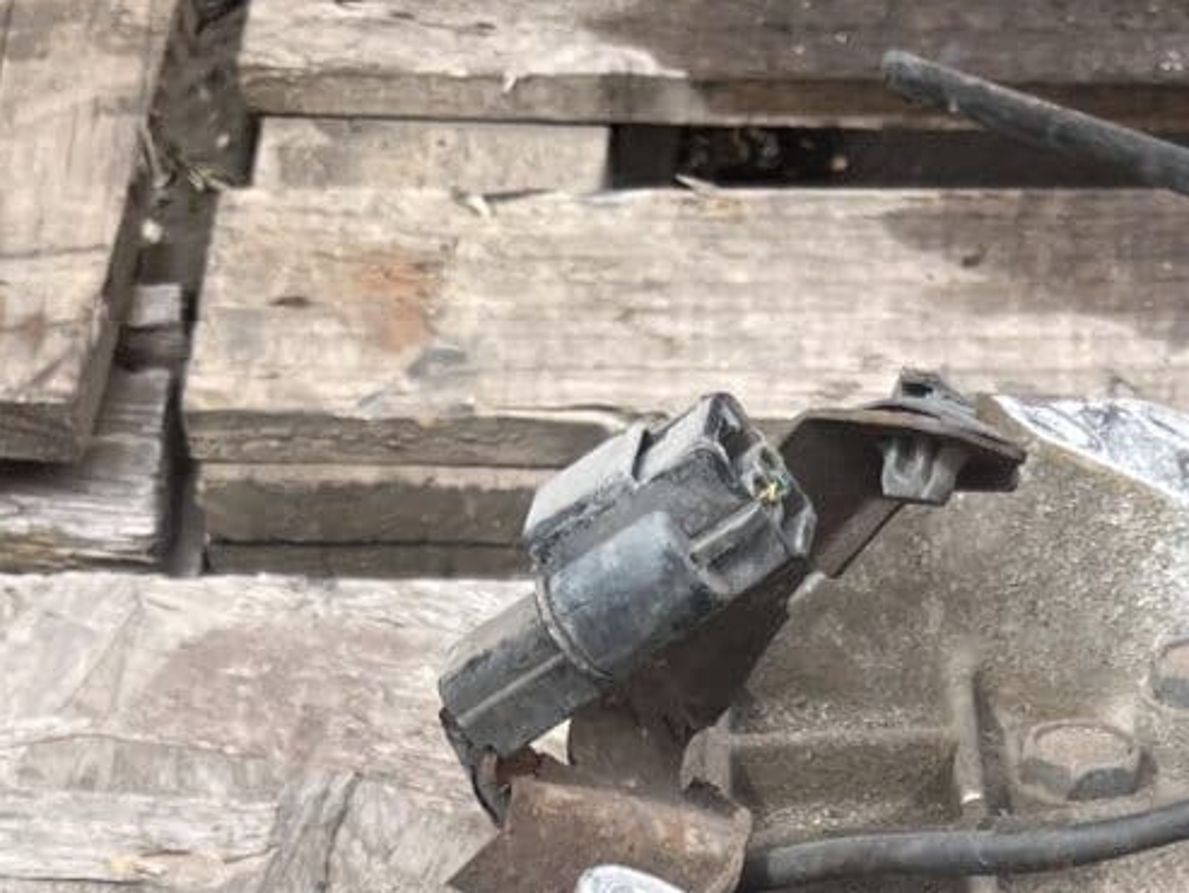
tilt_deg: -54.9
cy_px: 2175
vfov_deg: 11.3
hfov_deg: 17.9
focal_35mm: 108
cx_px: 1114
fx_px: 3711
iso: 50
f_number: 1.6
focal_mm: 5.1
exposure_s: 1/1009
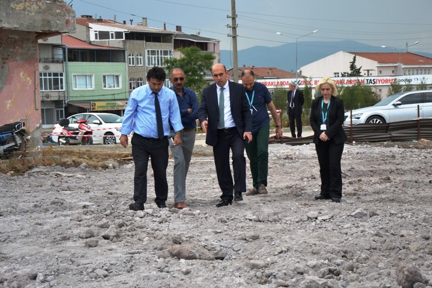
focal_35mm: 78
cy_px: 144
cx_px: 216
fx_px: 936
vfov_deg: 17.5
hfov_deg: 26.0
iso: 125
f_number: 5.6
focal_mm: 52
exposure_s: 1/125
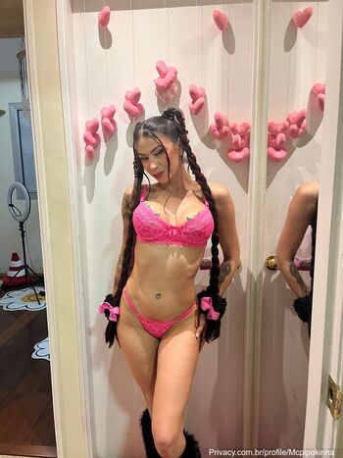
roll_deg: +0.7
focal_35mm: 26
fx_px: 344
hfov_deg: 53.0
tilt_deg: -10.3
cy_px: 229
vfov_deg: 67.3
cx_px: 172
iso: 200
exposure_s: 1/60
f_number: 1.6
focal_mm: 5.1
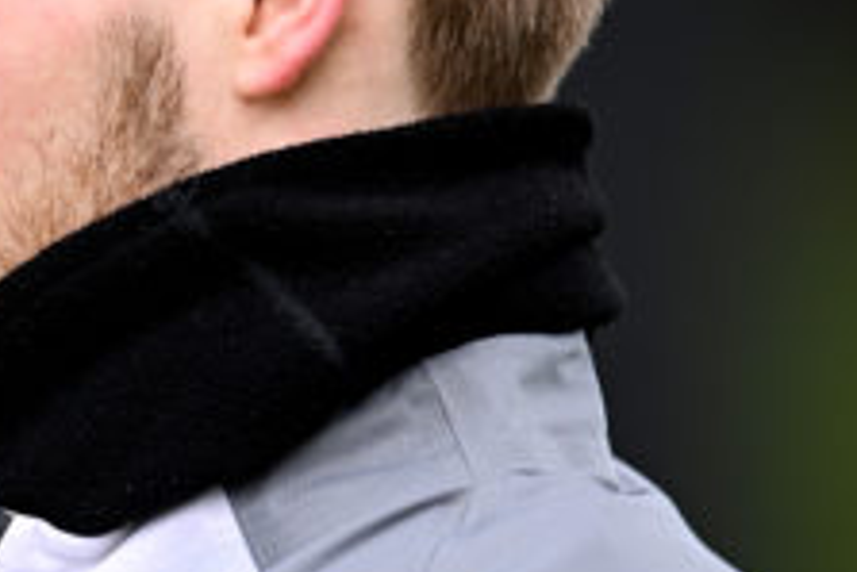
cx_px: -154
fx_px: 32062
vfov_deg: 1.0
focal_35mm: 1346
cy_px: 422
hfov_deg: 1.5
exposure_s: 1/4000
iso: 500
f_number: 2.8
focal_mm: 400
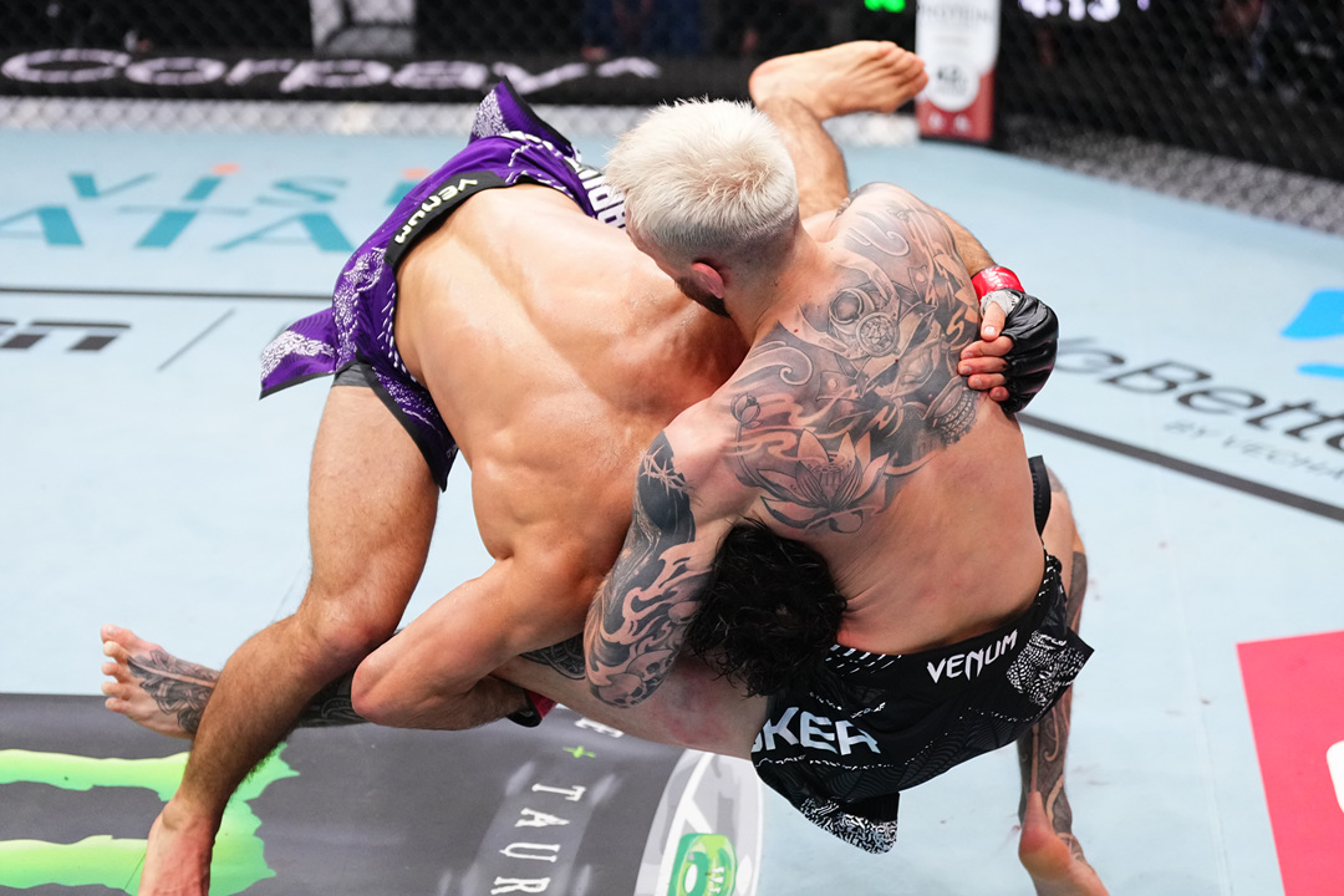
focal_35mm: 70
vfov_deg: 19.5
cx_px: 672
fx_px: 2613
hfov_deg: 28.8
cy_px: 448
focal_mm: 70
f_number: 2.8
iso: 3200
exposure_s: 1/1250
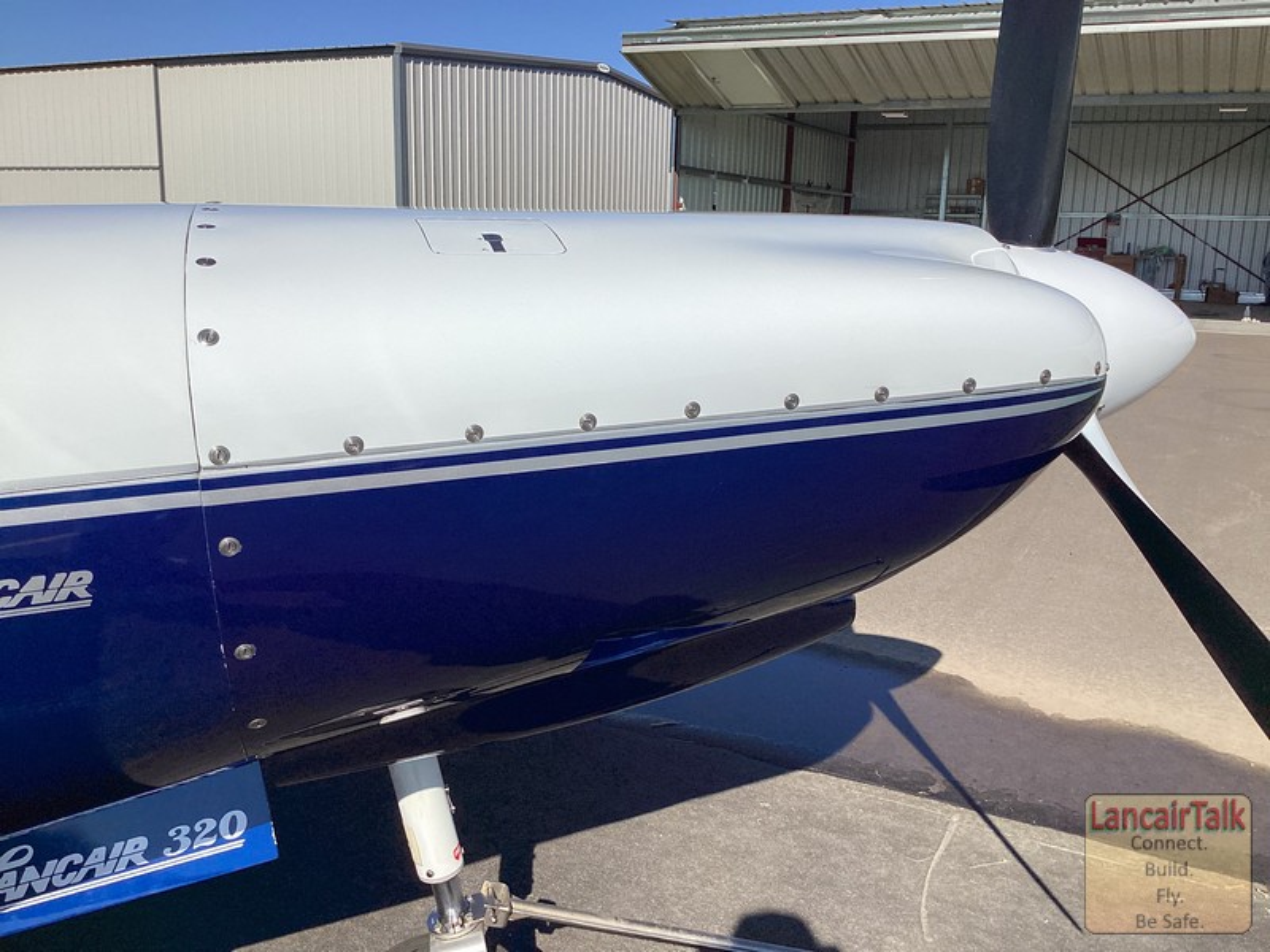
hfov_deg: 58.4
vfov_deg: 45.4
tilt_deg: -12.4
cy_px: 476
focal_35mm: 31
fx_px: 1137
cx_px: 635
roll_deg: -3.1
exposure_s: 1/3268
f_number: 2.4
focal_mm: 3.3
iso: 25
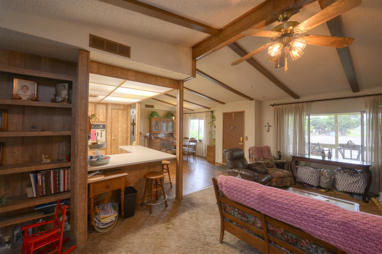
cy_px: 127
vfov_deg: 81.2
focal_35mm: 14
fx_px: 149
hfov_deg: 104.3
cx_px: 191
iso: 400
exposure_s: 1/6
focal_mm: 14
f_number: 10
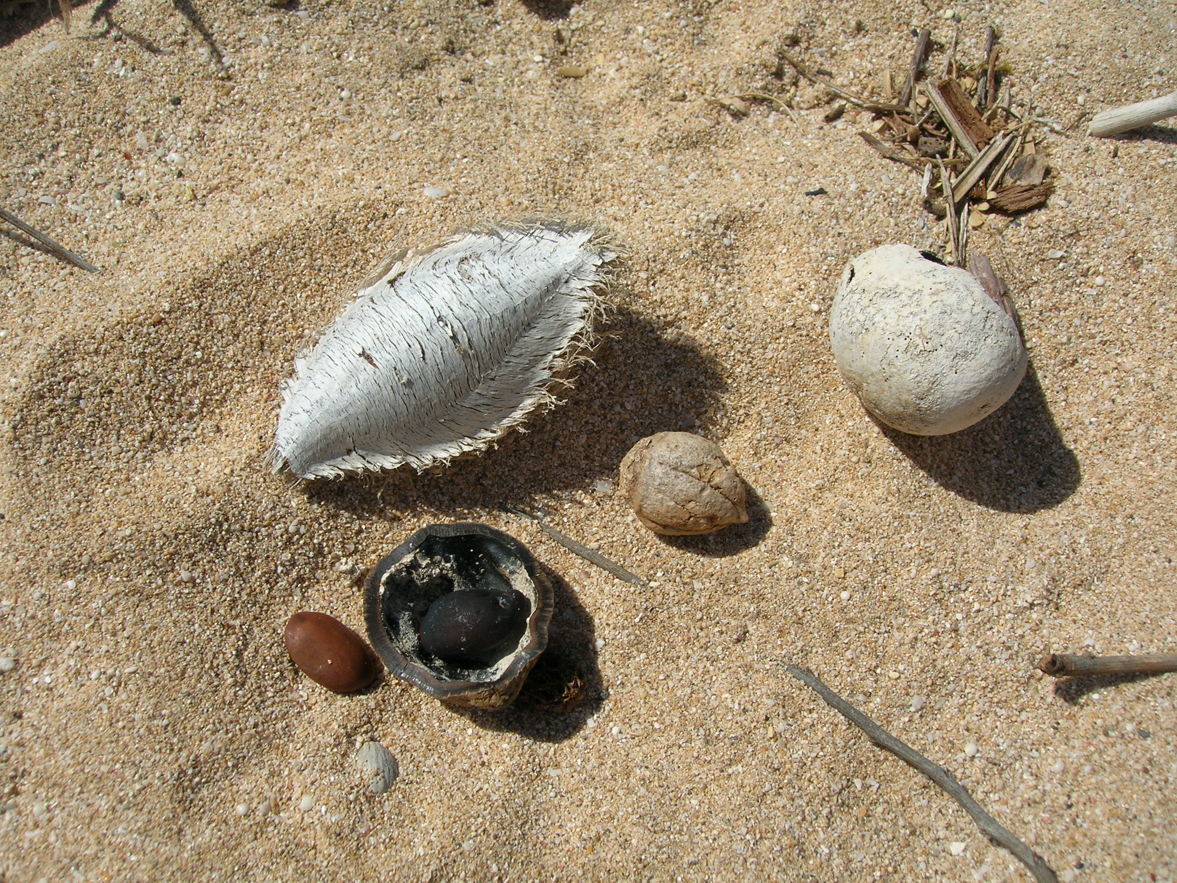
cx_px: 588
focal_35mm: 34
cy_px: 442
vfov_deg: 41.8
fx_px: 1156
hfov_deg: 54.0
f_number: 4.9
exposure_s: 1/774
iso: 50
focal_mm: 5.7
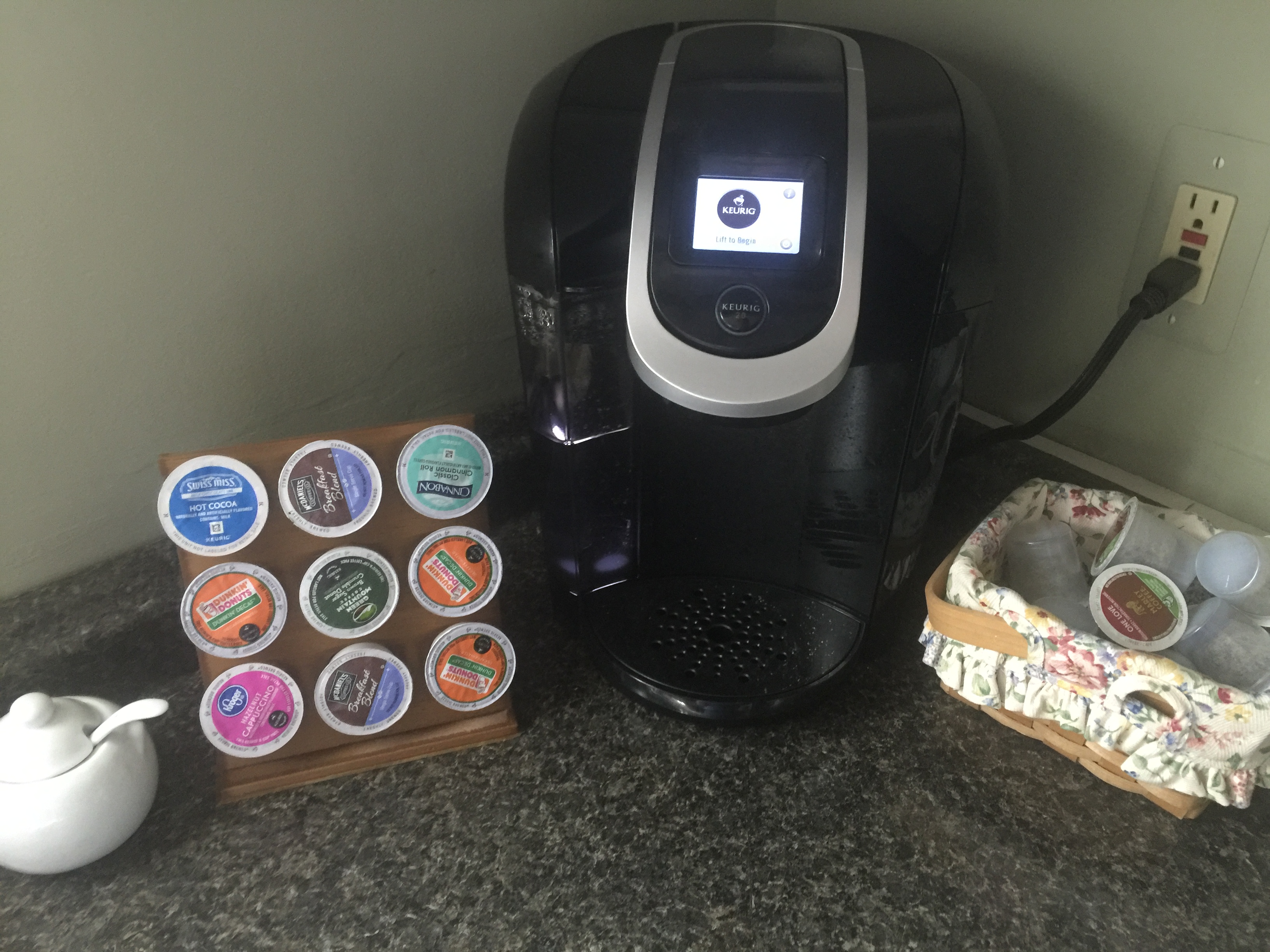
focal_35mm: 29
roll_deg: -1.1
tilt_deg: -32.9
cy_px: 476
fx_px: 1064
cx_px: 635
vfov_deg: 48.2
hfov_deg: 61.7
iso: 125
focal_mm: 4.15
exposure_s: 1/4
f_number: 2.2
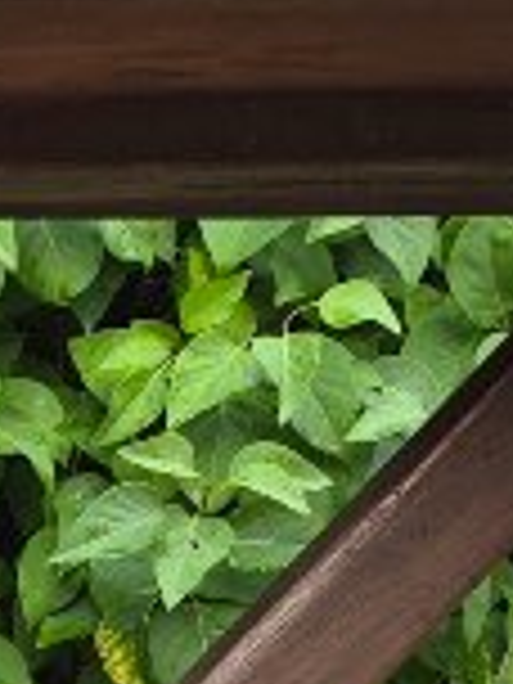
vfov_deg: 10.4
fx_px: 3596
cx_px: -886
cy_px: 1080
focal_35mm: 182
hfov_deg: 7.4
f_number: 1.7
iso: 40
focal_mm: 6.3
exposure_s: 1/180
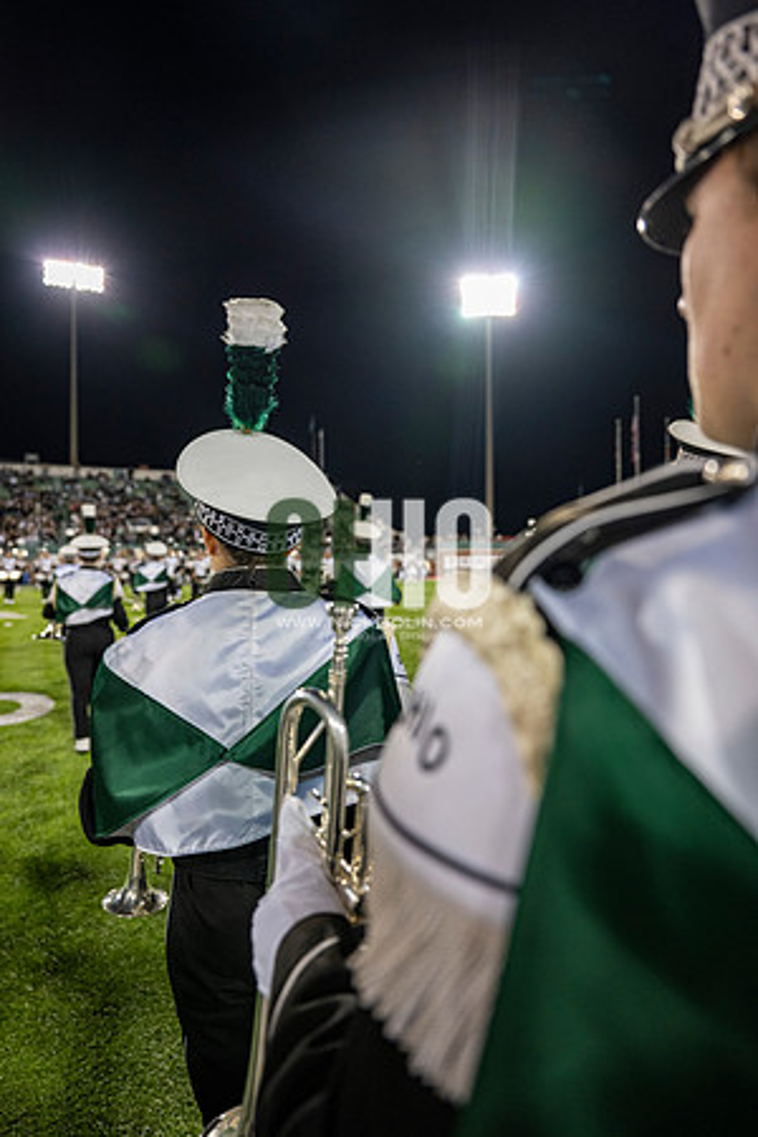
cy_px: 568
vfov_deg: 73.7
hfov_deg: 53.1
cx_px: 379
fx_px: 758
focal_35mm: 24
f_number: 3.2
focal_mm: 24
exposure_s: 1/500
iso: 1250
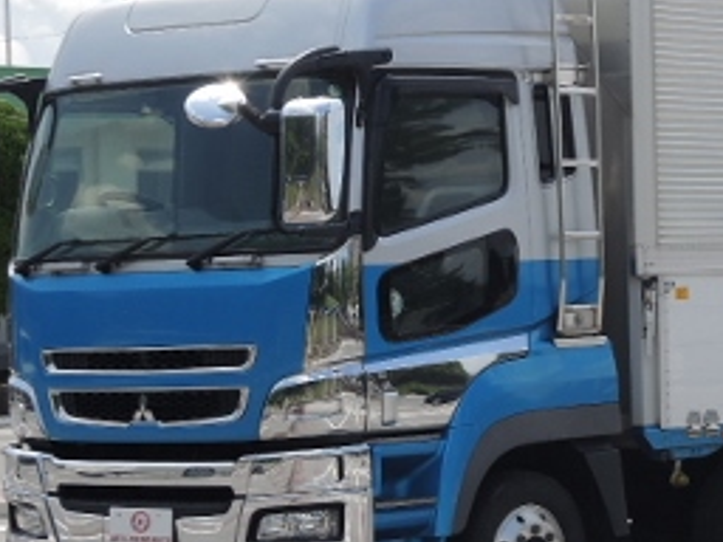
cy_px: 223
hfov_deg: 11.8
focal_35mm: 165
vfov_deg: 9.0
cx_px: 774
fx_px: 3446
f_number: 3.2
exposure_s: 1/1000
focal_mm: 14.1
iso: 80
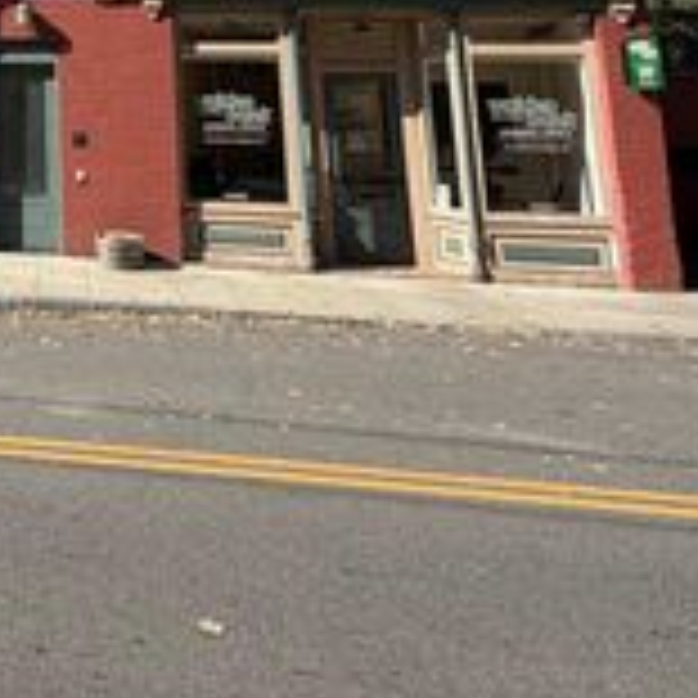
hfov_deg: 34.9
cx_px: -99
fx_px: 913
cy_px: -70
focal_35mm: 40
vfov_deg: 35.7
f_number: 2.2
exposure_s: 1/770
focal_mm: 2.22
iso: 32
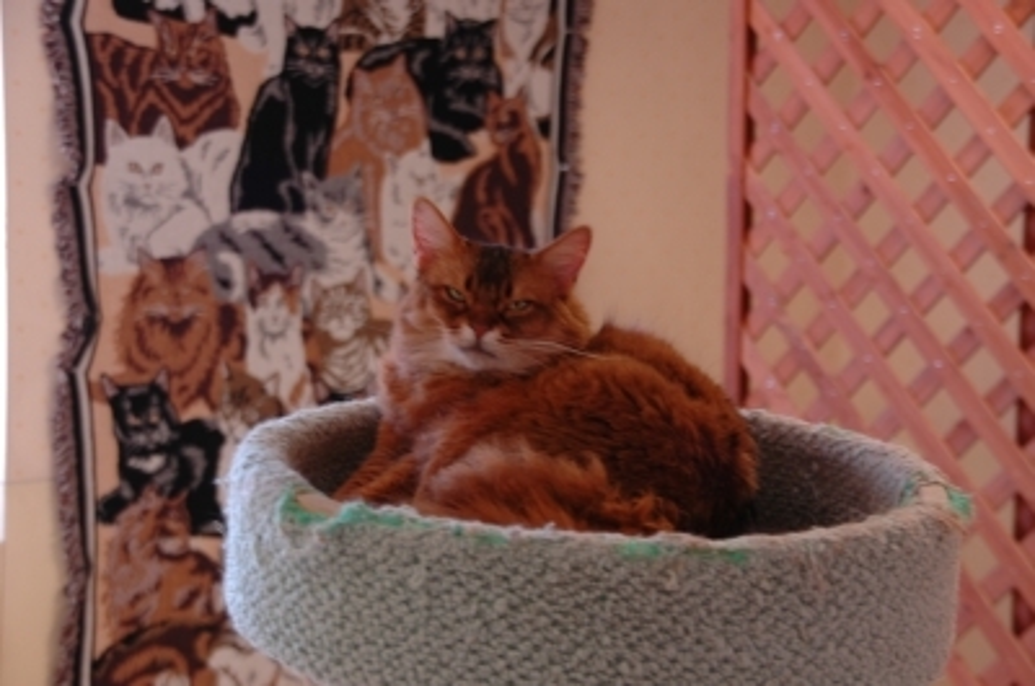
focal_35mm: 69
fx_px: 1980
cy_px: 343
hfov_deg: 29.3
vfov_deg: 19.6
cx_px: 518
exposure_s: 1/30
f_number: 5
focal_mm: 46
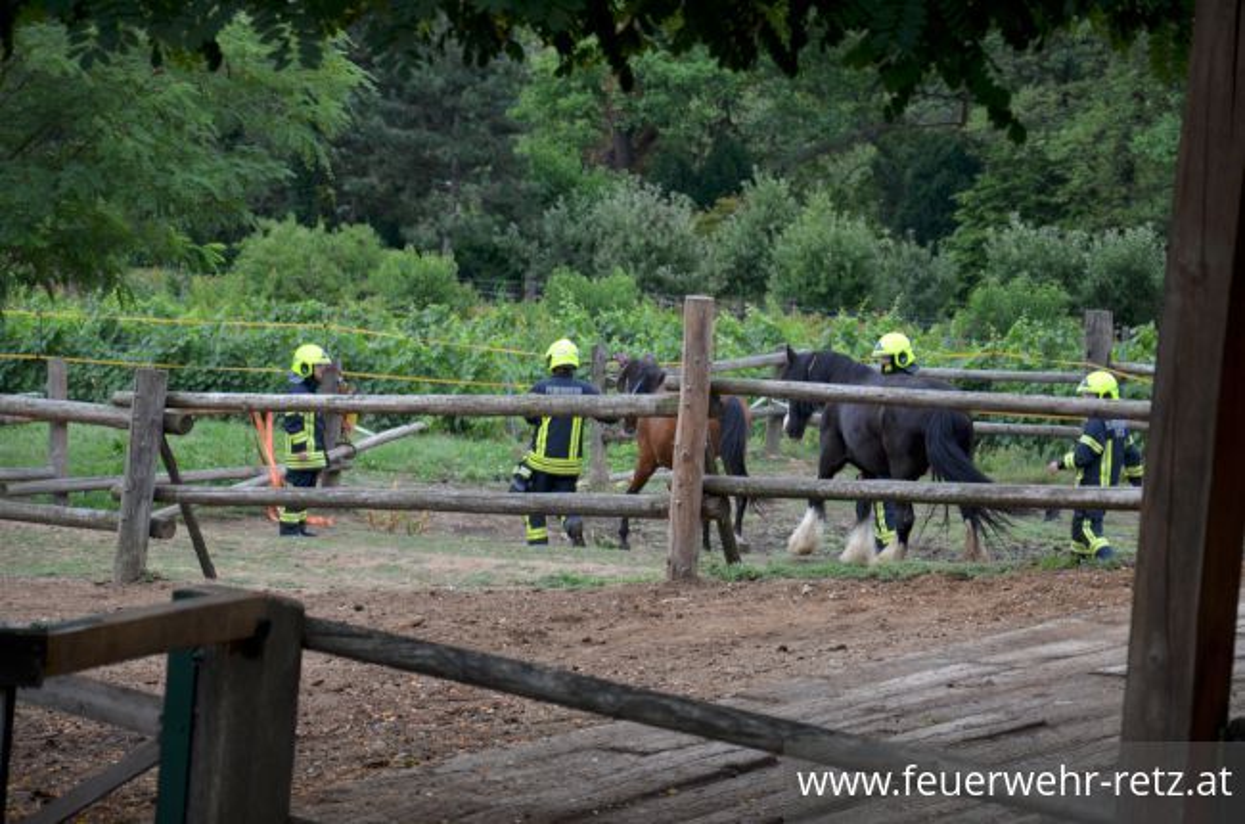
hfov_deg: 13.1
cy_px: 412
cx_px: 622
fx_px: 5434
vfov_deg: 8.7
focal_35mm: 158
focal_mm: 105
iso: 400
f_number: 5.6
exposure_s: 1/125
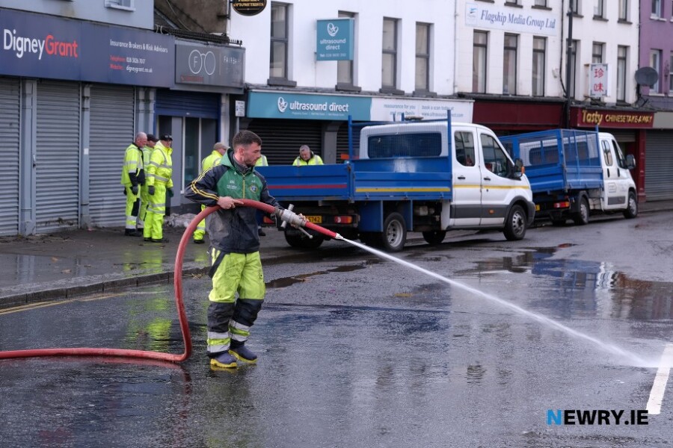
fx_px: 1402
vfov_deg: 18.2
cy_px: 224
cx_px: 336
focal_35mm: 75
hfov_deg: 27.0
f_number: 4.5
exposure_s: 1/320
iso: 400
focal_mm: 50
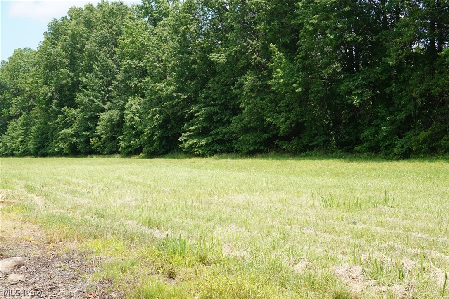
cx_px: 224
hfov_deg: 40.0
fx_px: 617
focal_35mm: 50
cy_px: 150
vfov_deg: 27.2
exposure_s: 1/80
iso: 100
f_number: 10
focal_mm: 33
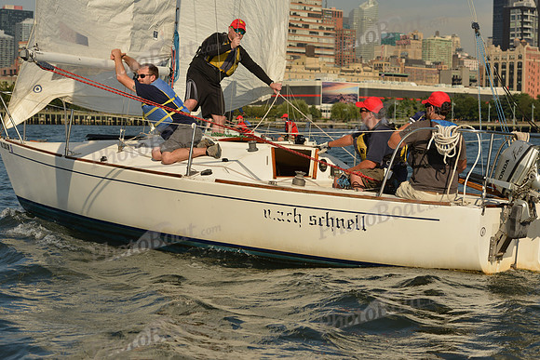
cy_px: 180
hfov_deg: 28.8
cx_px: 270
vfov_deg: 19.5
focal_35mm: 70
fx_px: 1050
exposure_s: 1/1250
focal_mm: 70
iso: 400
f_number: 6.3
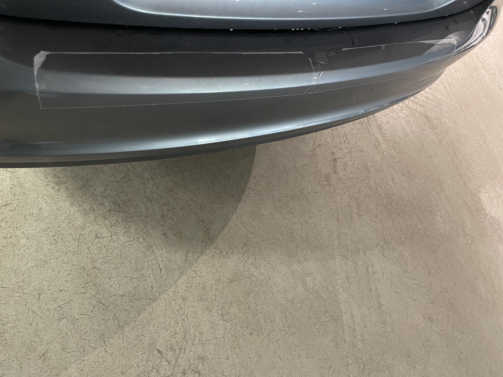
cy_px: 188
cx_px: 252
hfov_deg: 67.3
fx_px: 378
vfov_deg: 53.1
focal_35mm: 26
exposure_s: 1/33
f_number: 1.6
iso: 500
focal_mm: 4.2
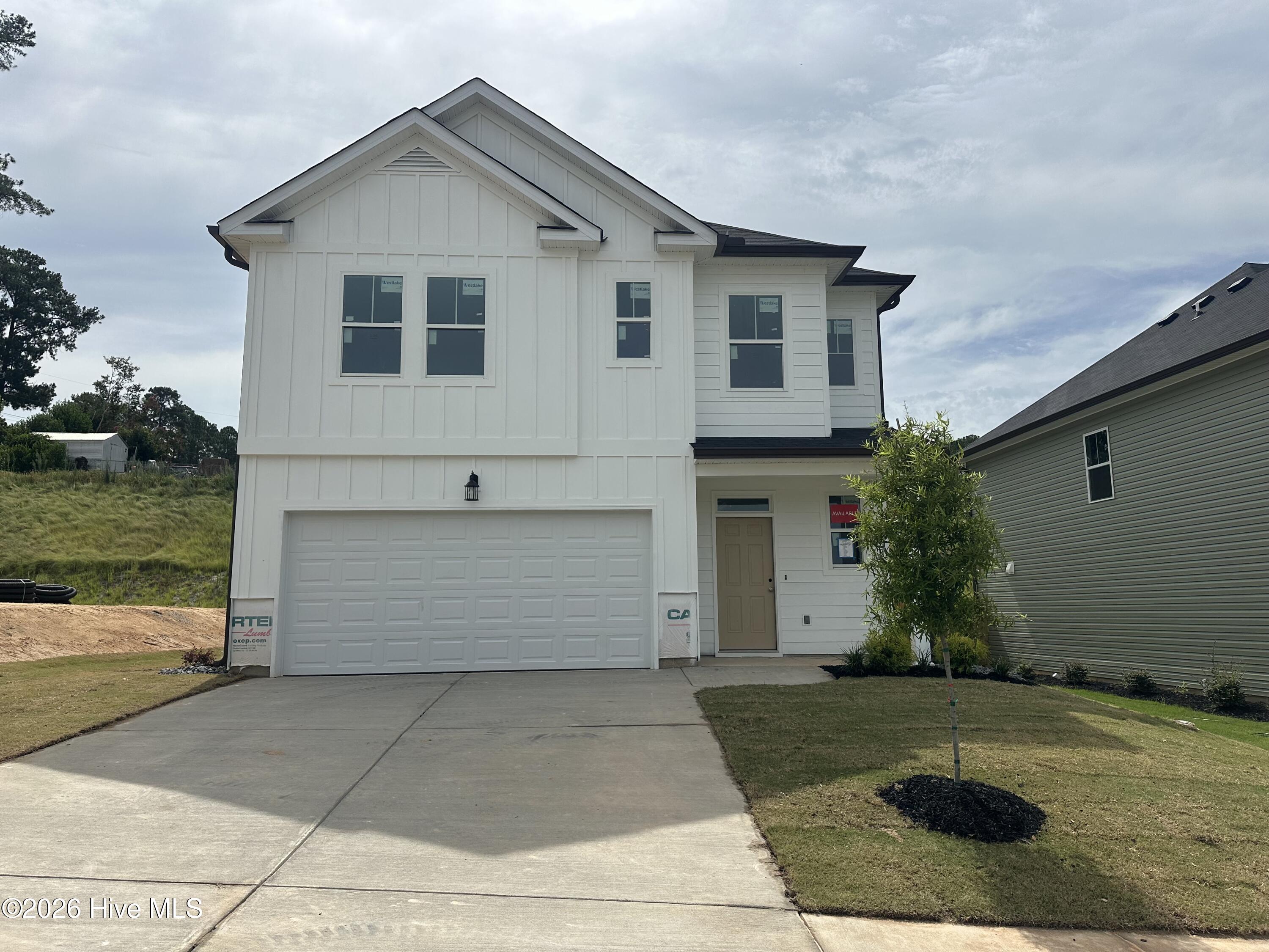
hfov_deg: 71.6
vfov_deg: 56.8
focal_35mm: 24
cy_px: 476
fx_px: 880
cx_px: 634
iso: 80
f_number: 1.78
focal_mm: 6.86
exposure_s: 1/10753
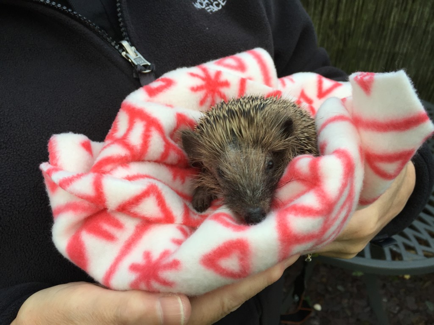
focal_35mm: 29
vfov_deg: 48.2
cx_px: 217
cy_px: 162
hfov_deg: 61.7
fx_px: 364
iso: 40
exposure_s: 1/120
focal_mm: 4.15
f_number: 2.2
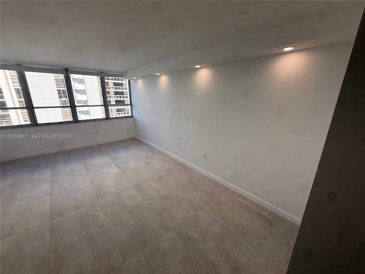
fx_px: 148
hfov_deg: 102.1
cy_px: 137
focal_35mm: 14
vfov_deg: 85.7
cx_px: 182
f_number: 2.2
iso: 64
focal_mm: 2.22
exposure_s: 1/346
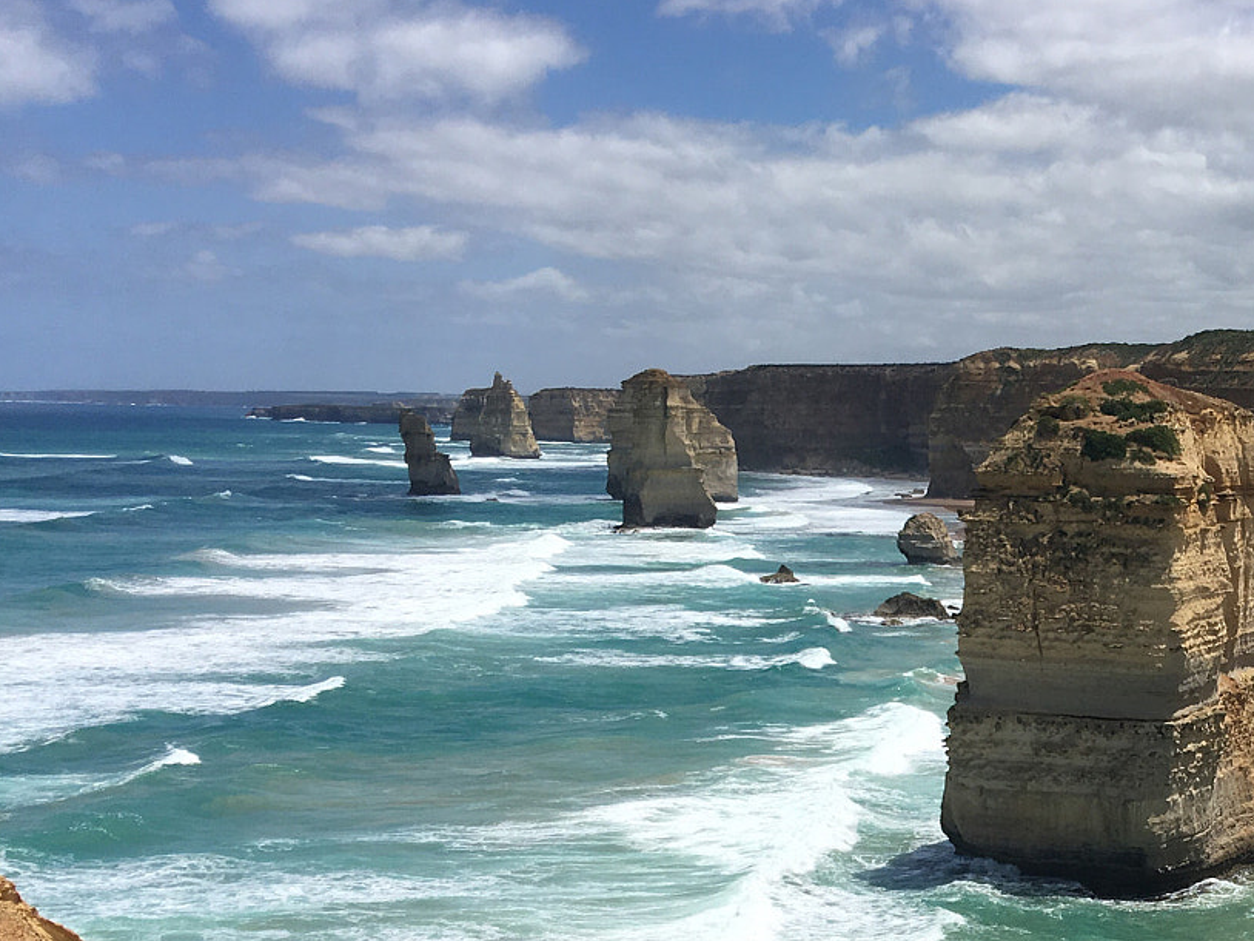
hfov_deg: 32.3
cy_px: 893
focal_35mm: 57
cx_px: 1103
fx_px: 2065
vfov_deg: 24.7
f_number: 2.2
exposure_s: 1/3497
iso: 25
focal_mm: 4.15
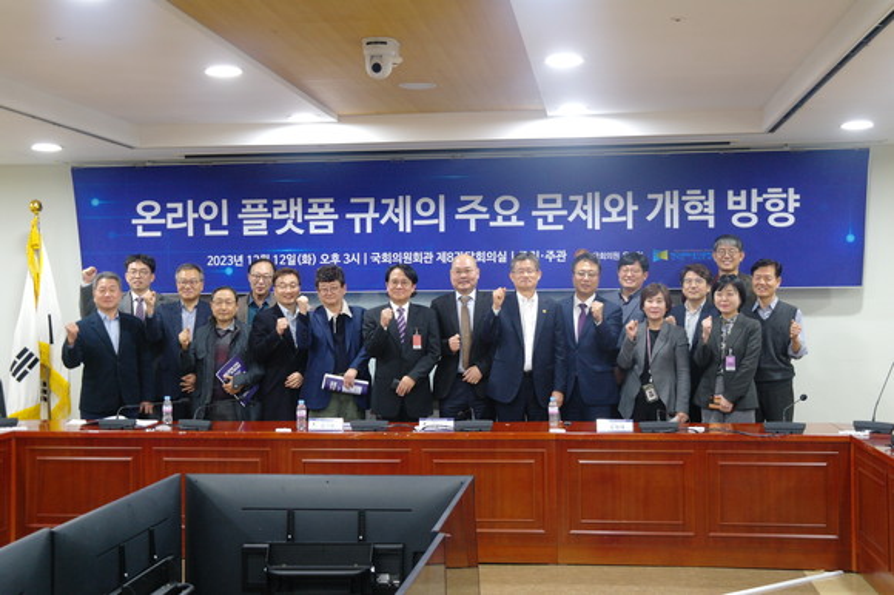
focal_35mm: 50
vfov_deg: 27.0
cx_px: 447
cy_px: 298
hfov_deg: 39.6
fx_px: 1241
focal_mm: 33
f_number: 4.5
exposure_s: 1/15
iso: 500
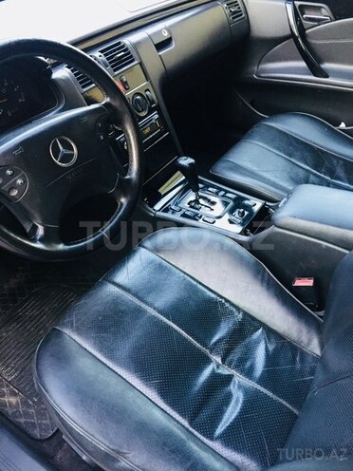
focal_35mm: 29
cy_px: 236
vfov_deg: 61.7
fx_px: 394
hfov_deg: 48.2
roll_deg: +6.0
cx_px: 176
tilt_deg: -41.6
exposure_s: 1/33
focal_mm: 4.15
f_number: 2.2
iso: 200
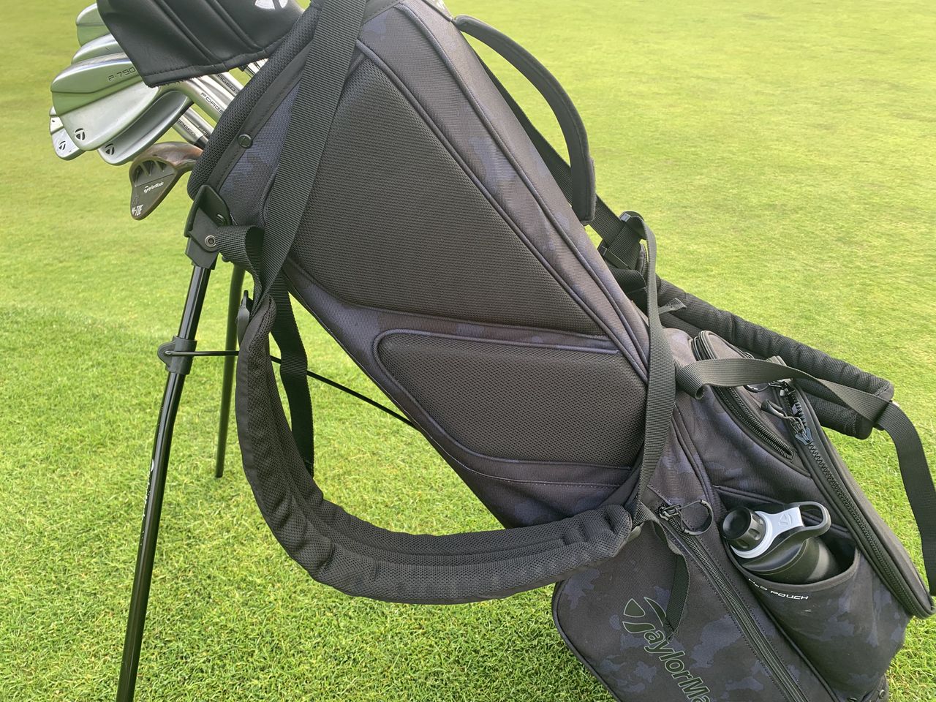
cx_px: 468
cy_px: 351
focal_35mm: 26
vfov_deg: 53.1
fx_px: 703
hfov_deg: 67.3
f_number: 1.8
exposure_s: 1/125
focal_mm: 4.25
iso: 25
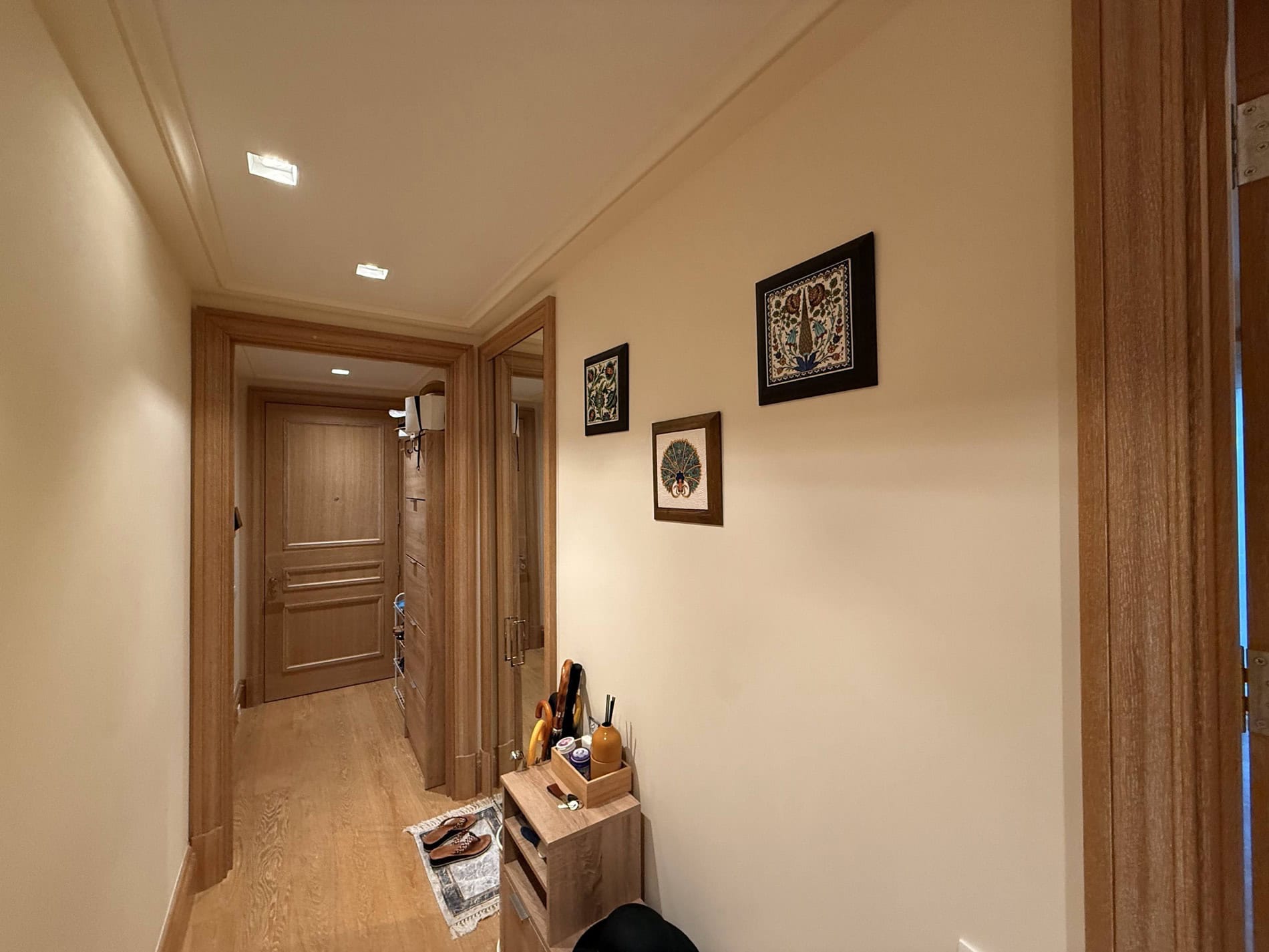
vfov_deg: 85.7
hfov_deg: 102.1
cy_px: 476
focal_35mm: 14
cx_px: 634
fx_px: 513
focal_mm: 2.2
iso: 320
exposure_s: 1/100
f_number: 2.2
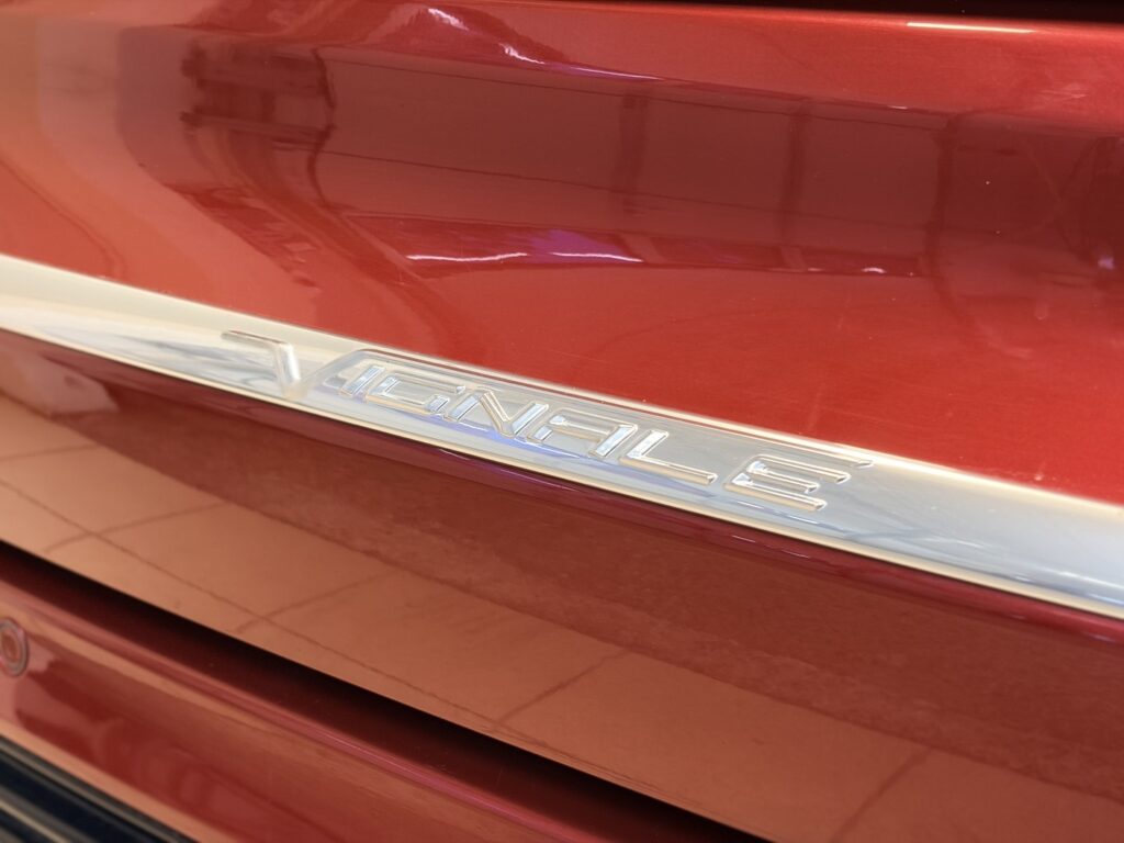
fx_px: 1688
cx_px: 562
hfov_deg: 36.8
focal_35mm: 52
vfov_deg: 28.0
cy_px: 422
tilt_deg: -19.3
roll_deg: -0.2
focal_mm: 5.96
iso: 160
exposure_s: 1/50
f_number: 1.6
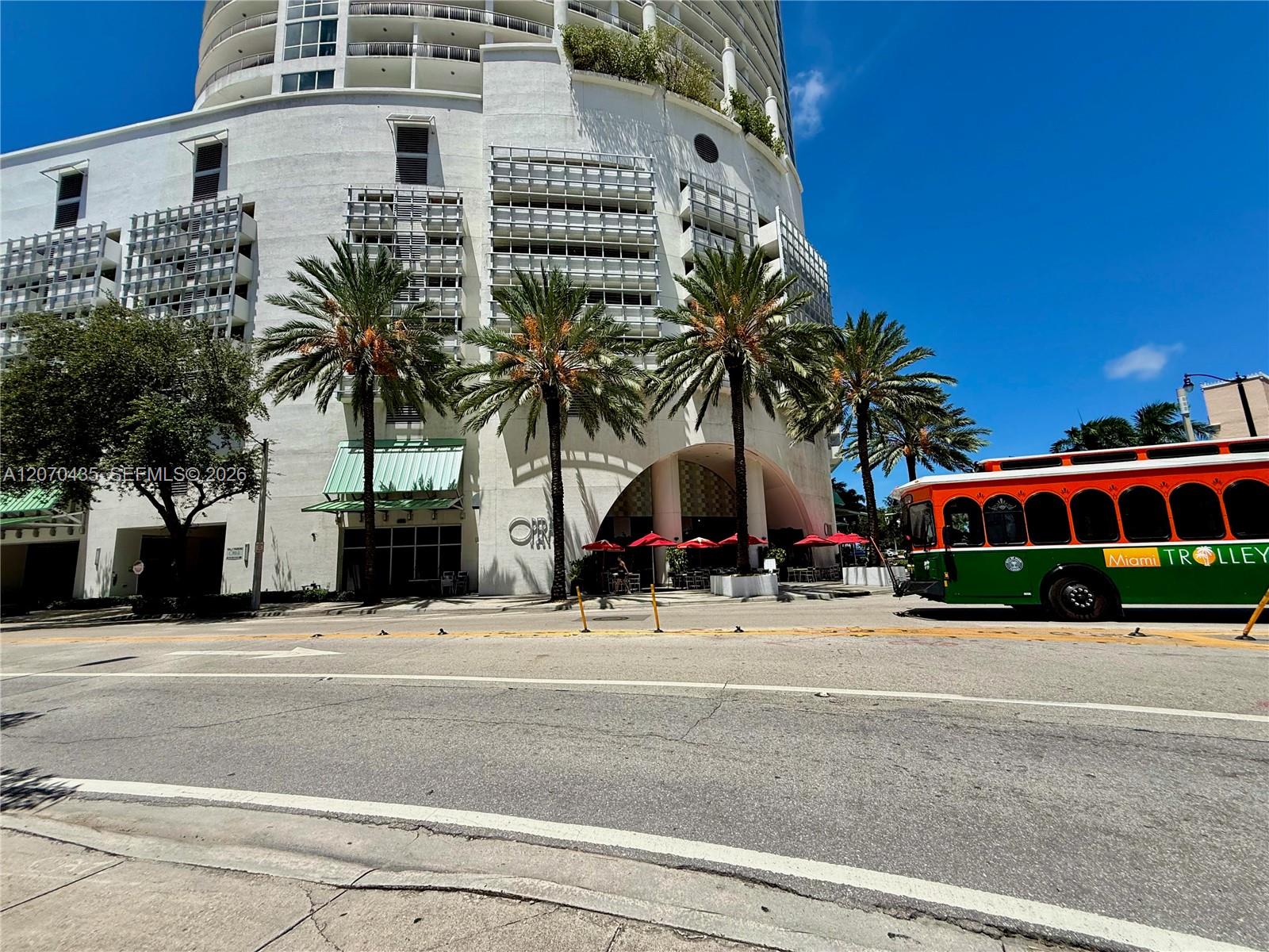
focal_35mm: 14
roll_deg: +2.4
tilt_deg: +9.2
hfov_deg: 102.1
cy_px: 476
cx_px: 634
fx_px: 513
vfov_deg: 85.7
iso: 50
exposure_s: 1/2717
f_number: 2.2
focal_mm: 2.22
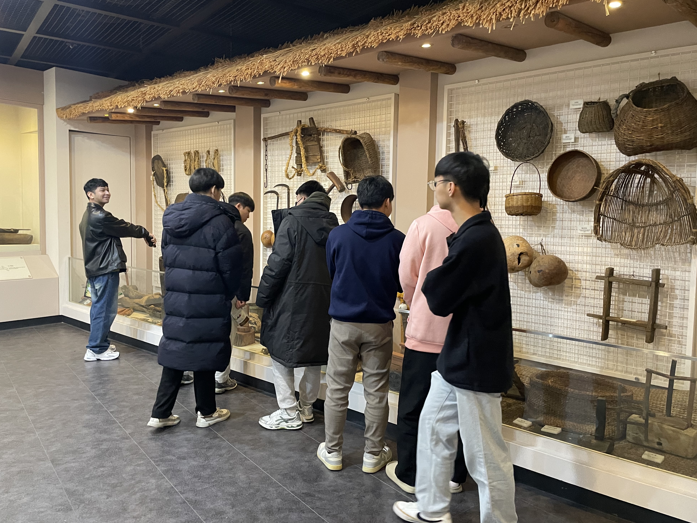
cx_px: 337
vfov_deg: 51.3
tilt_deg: -3.5
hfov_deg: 65.3
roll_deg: -0.5
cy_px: 255
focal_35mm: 27
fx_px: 544
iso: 400
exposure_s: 1/40
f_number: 1.6
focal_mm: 4.2
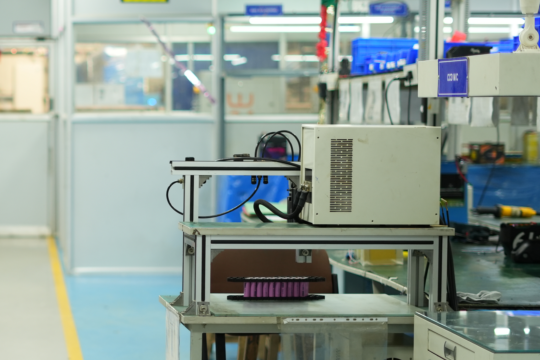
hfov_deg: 17.2
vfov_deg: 11.8
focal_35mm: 116
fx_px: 1740
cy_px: 227
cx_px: 0
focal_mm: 50
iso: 320
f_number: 2
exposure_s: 1/125
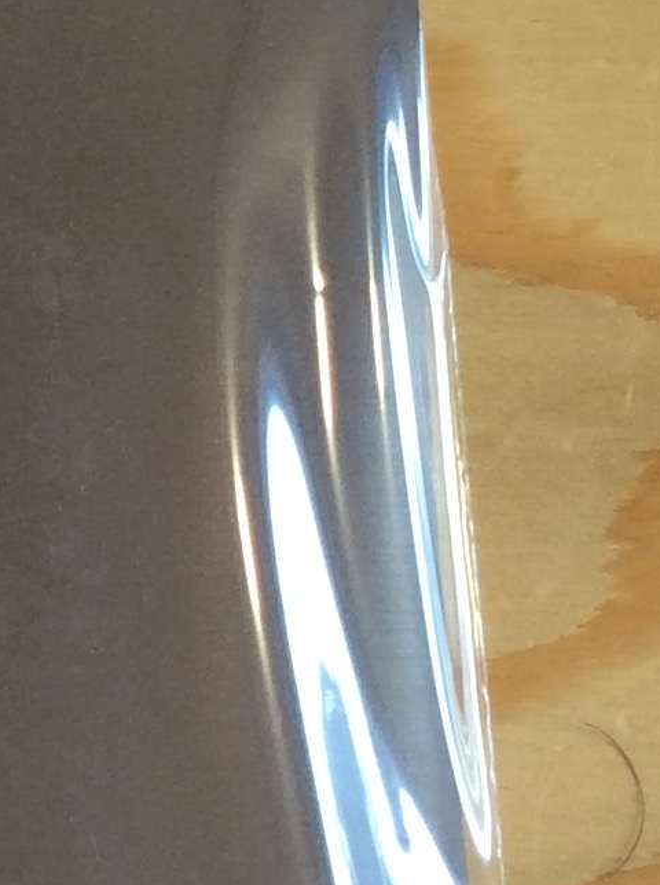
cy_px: 194
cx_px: -608
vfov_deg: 15.2
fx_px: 3289
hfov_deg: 10.6
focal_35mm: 129
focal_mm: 3.3
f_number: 2.4
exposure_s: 1/24
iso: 32
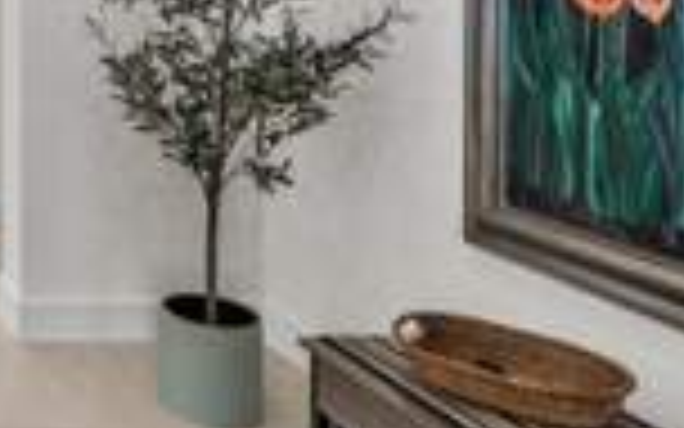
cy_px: -47
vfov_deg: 26.3
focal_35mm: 45
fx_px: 839
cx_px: -274
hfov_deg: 30.7
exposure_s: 1/2.5
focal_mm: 14
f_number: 9
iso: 250
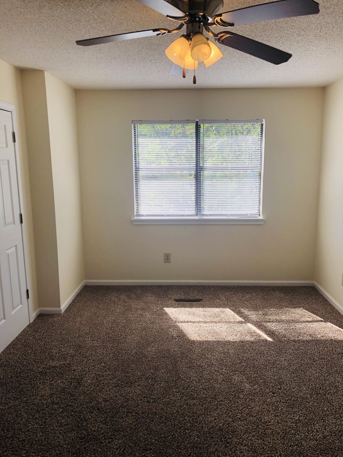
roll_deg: +0.0
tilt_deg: -8.2
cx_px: 172
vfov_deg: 63.4
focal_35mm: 28
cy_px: 228
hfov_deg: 49.7
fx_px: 370
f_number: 1.8
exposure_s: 1/305
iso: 20
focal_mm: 3.99
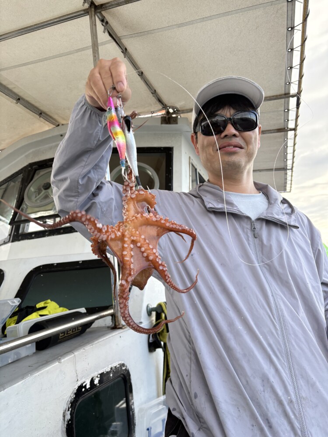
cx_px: 164
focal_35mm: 26
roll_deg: +3.6
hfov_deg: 53.1
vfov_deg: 67.3
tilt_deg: +11.8
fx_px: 328
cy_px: 218
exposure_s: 1/456
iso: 64
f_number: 1.6
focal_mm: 5.96
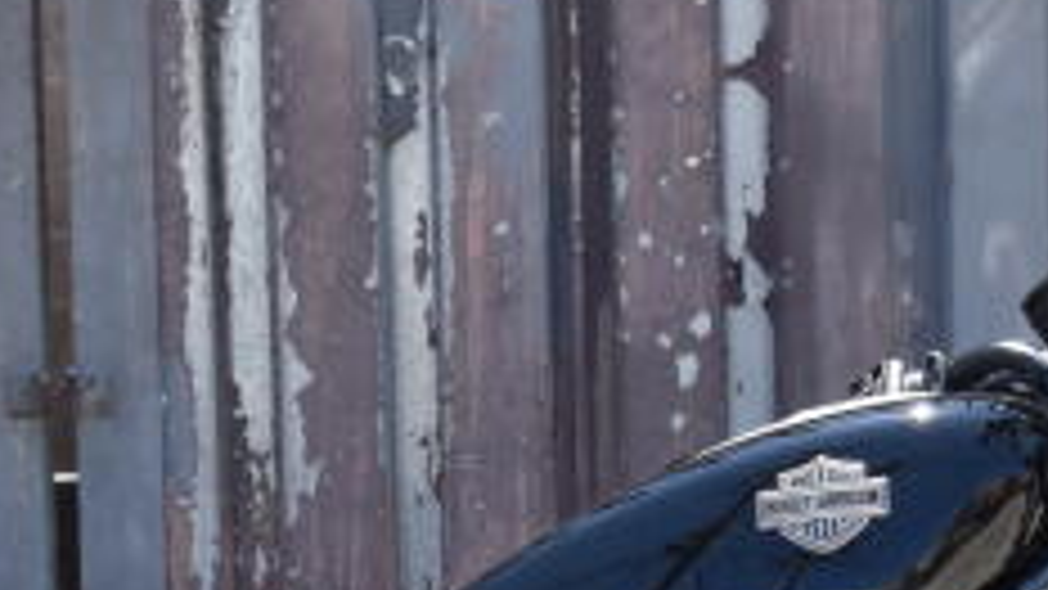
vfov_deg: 6.4
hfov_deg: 11.4
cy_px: 811
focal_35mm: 189
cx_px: 594
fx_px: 5246
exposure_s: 1/250
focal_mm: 35
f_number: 8
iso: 200
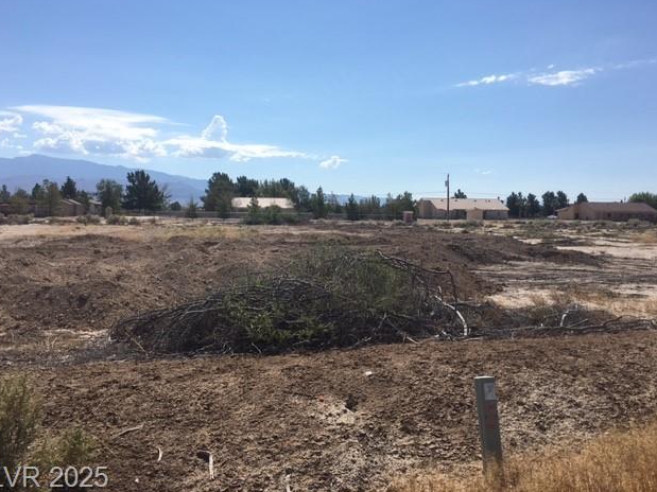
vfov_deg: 46.8
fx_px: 569
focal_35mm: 30
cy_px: 242
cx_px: 324
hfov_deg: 60.0
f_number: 2.2
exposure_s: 1/2137
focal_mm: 4.15
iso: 25
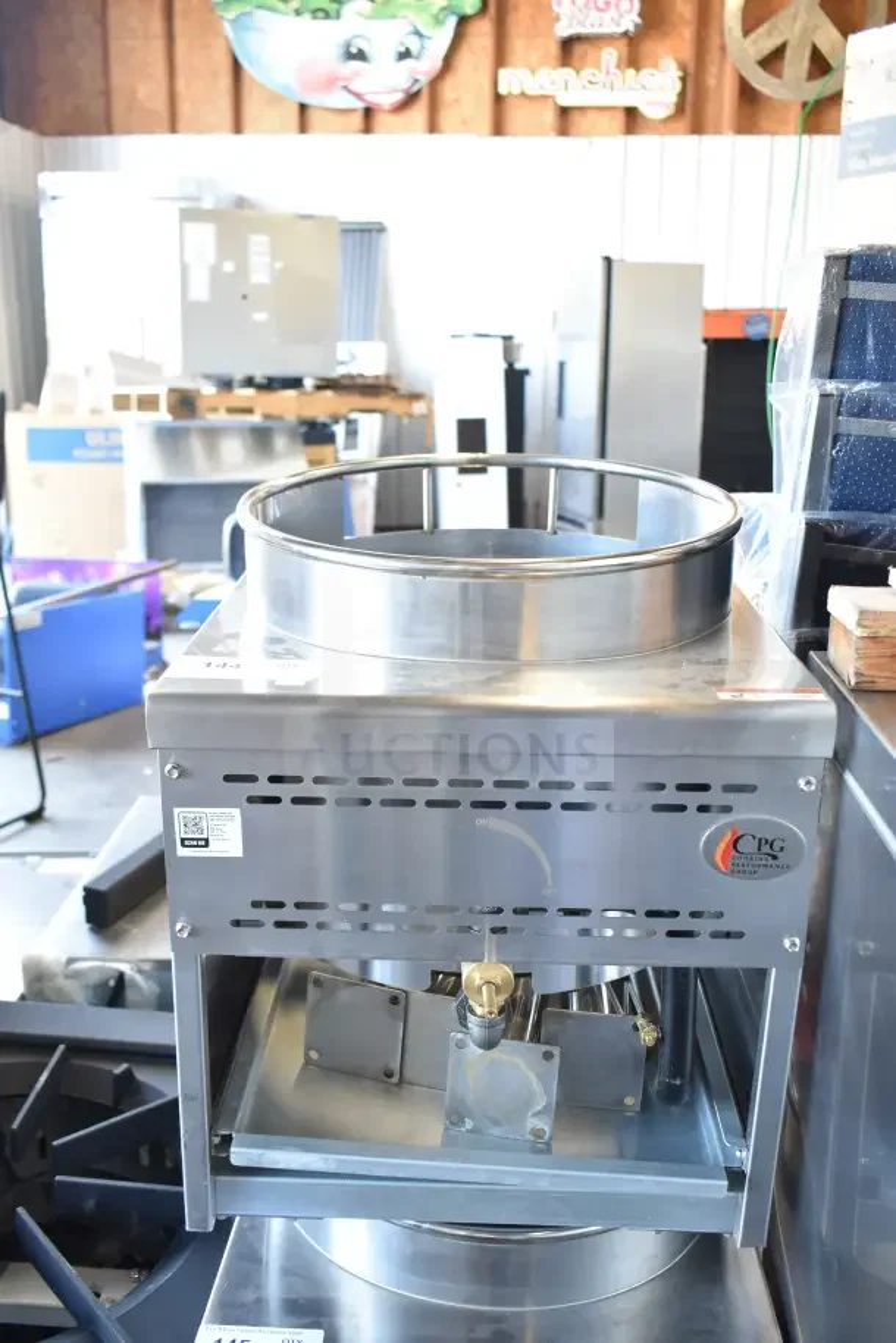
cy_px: 672
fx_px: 1287
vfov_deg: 55.1
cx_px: 448
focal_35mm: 34
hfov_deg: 38.4
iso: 800
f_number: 3.8
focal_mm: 23
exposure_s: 1/40
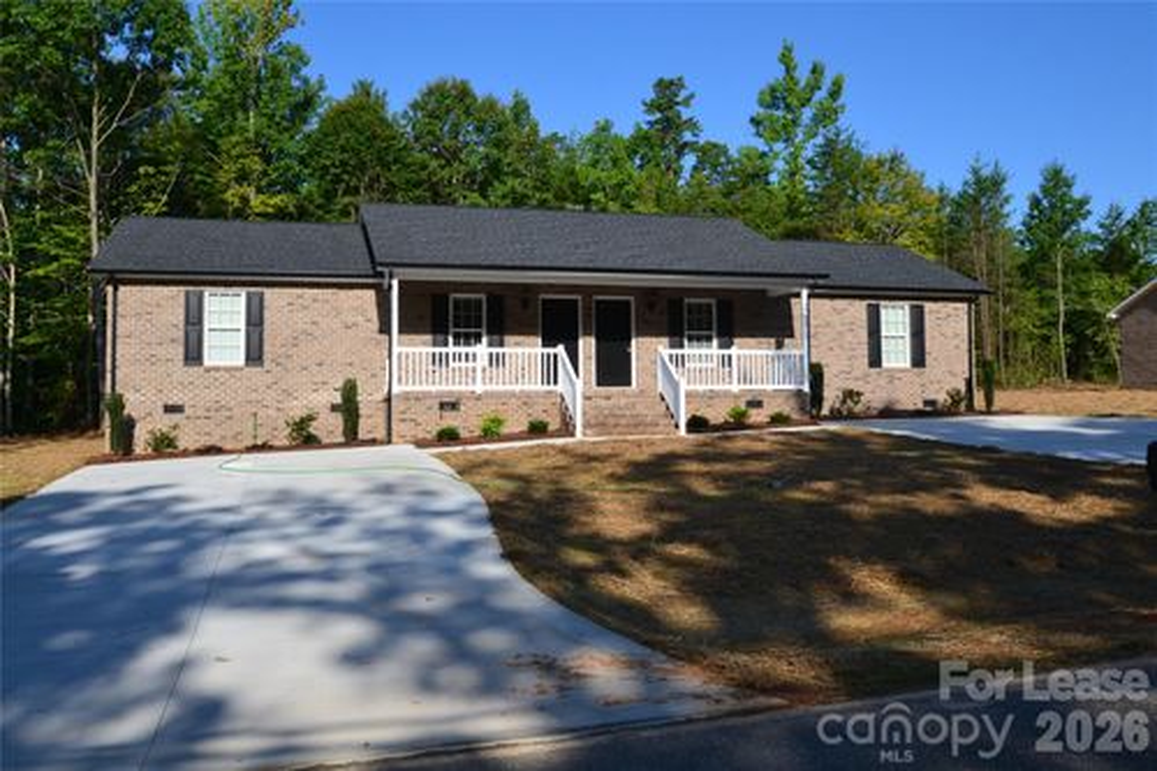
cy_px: 386
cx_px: 578
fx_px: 1012
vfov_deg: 41.7
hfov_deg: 59.5
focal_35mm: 32
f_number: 11
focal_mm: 21
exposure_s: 1/400
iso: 400
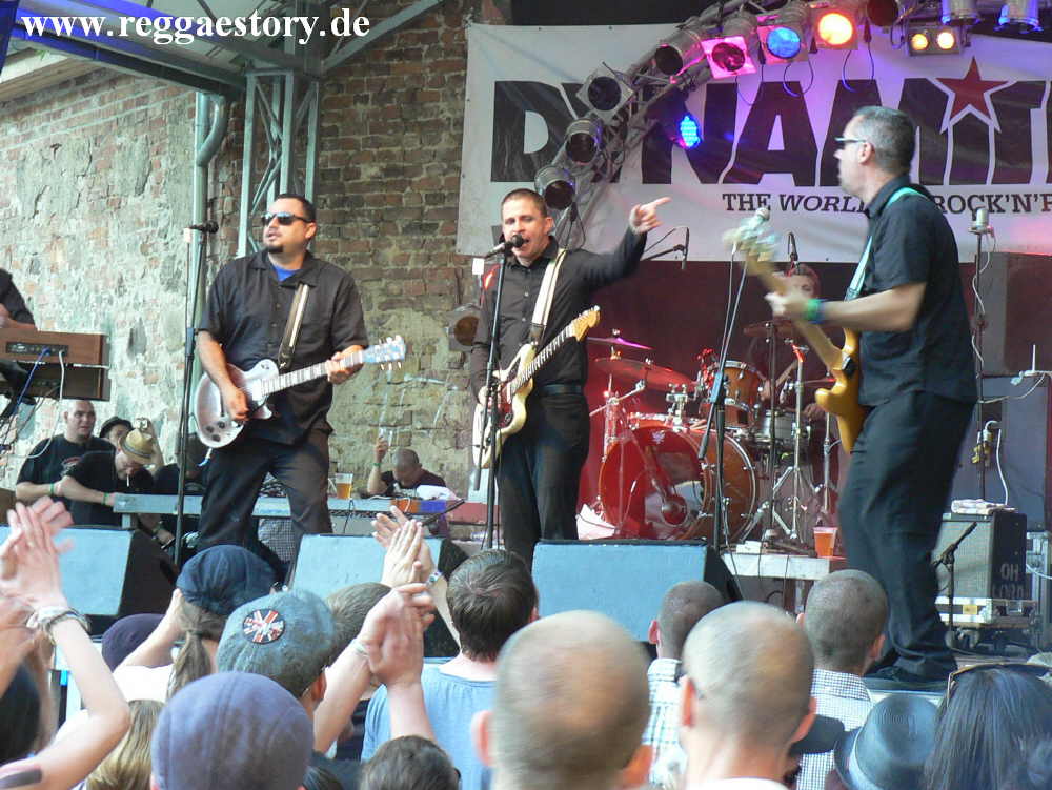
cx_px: 526
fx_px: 2372
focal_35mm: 78
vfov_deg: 18.9
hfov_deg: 25.0
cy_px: 395
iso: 200
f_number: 3.2
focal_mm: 13.4
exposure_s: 1/30
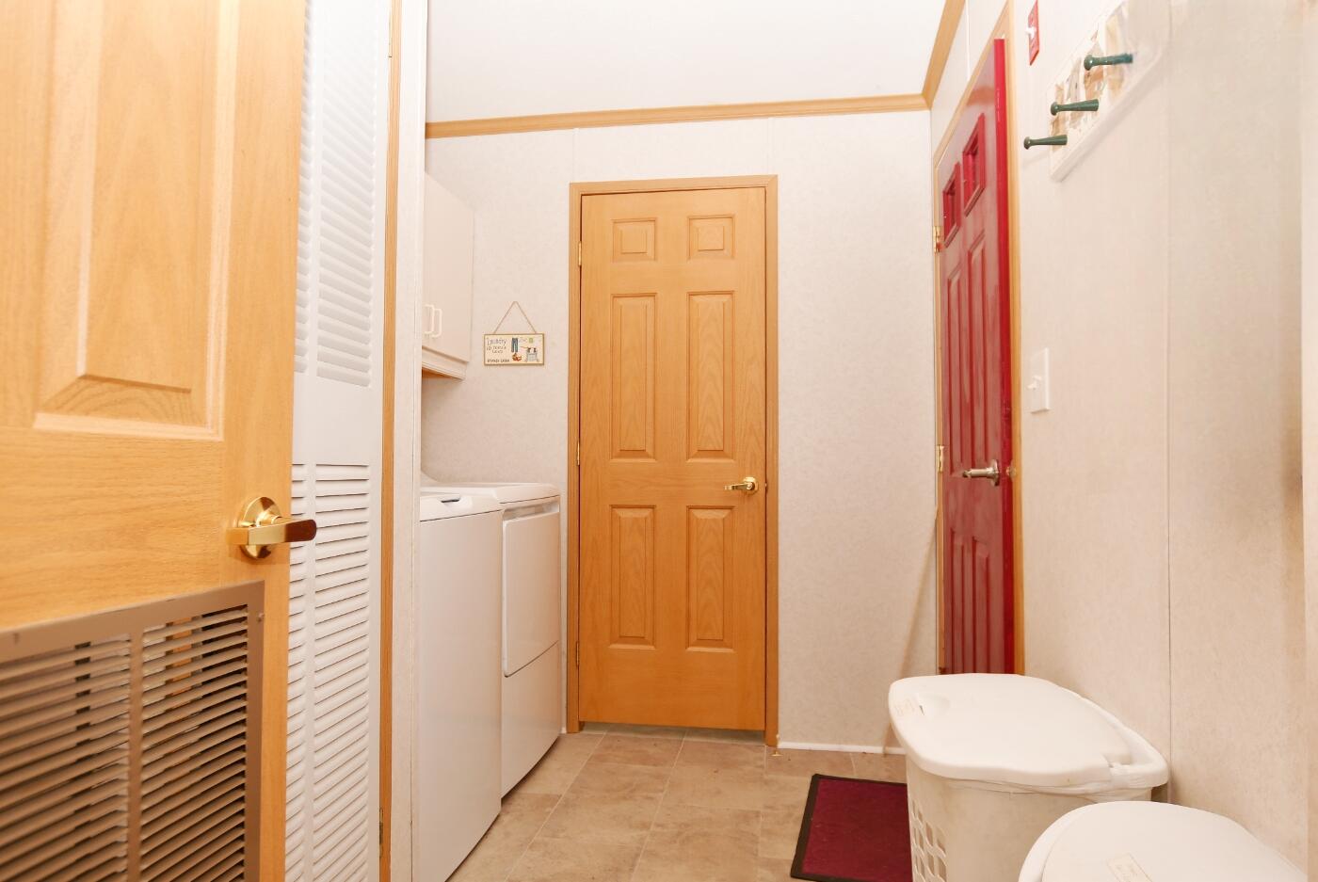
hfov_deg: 76.0
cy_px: 441
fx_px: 843
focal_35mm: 23
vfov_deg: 55.2
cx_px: 659
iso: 100
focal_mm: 11.5
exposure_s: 1/60
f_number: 4
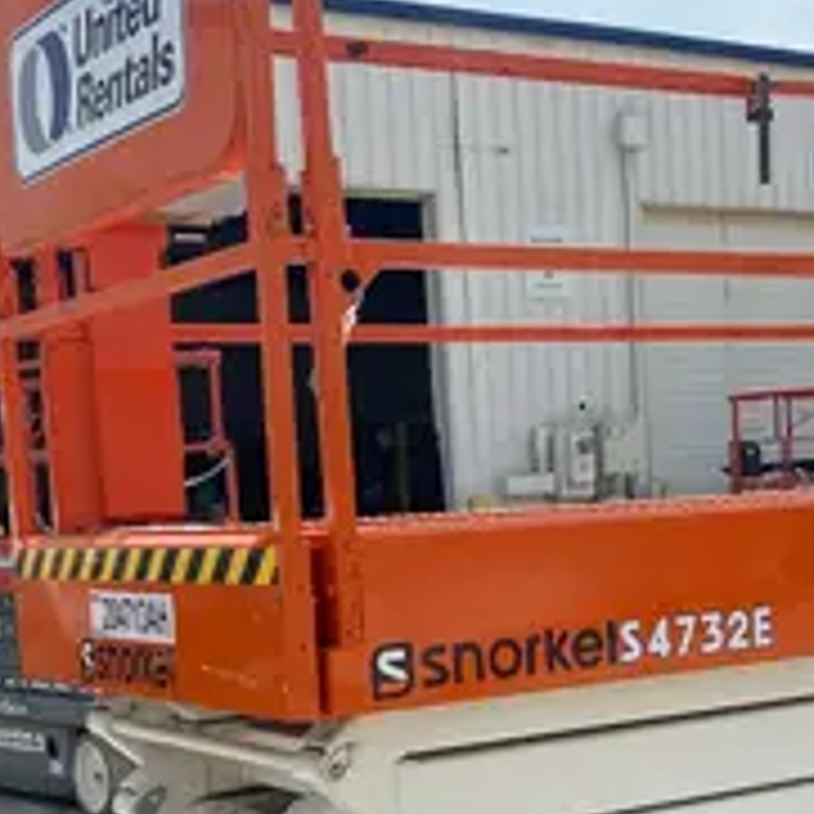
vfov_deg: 24.2
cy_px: 668
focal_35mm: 70
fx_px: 1862
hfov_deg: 24.5
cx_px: 576
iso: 32
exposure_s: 1/4808
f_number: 1.8
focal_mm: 4.25
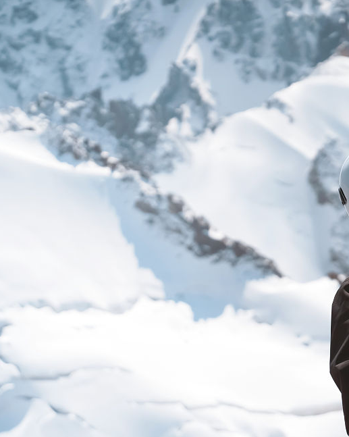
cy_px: 182
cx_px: 387
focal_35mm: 148
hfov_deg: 10.3
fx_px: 1912
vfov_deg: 13.0
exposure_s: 1/8000
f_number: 6.3
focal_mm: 85
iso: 640
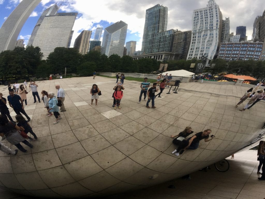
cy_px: 100
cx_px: 132
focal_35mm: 29
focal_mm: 4.15
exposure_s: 1/241
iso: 25
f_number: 2.2
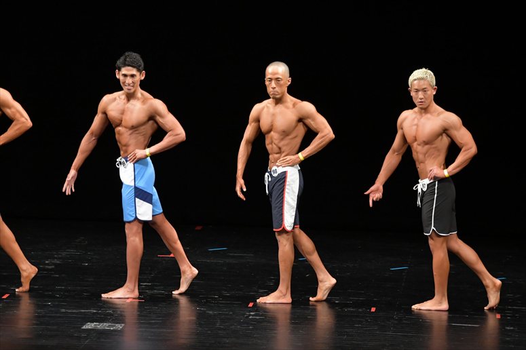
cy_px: 175
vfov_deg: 6.3
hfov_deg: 9.5
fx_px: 3169
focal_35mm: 217
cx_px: 263
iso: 3200
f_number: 5.6
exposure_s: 1/400
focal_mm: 145
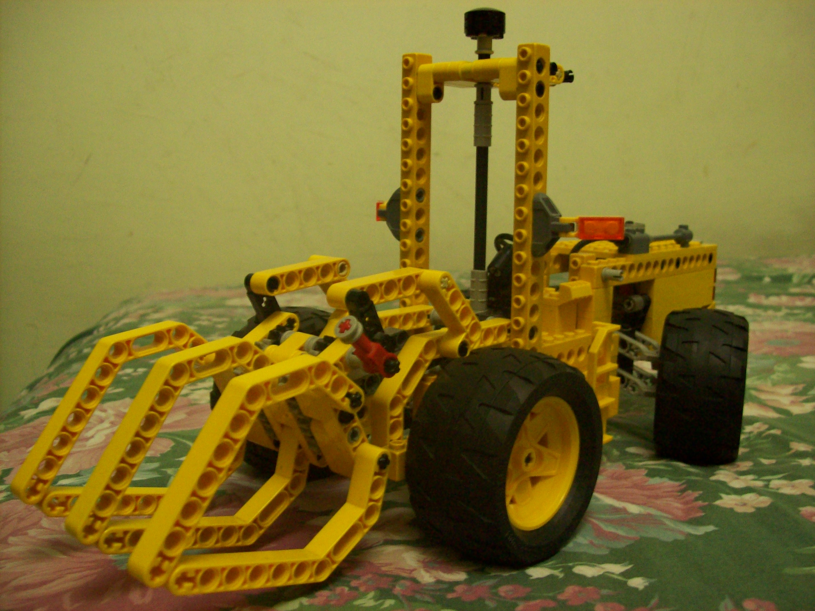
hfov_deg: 51.4
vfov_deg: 39.6
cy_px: 306
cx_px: 408
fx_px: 847
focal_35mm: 36
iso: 200
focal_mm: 6
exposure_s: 1/8
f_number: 2.7
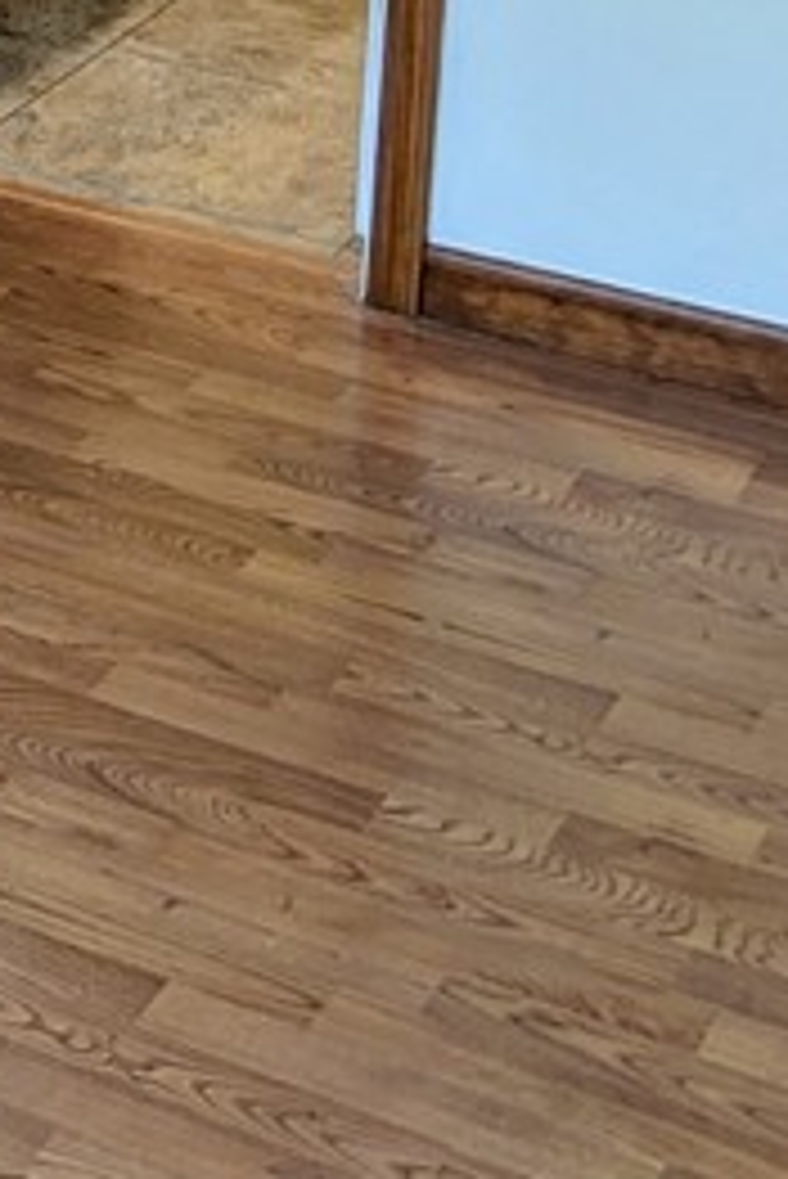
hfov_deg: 12.0
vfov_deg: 18.1
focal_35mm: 103
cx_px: -754
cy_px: -459
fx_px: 3377
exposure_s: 1/60
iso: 105
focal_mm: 6.81
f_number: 1.85
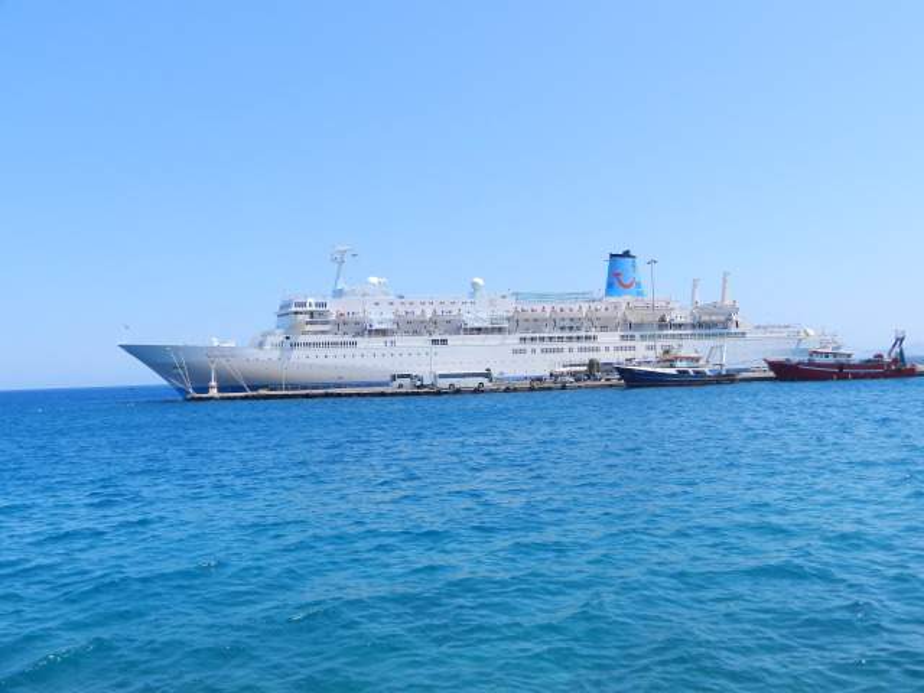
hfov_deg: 56.8
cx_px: 462
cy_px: 346
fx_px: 854
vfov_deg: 44.2
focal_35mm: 32
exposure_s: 1/1500
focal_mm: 5.6
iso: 160
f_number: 3.7
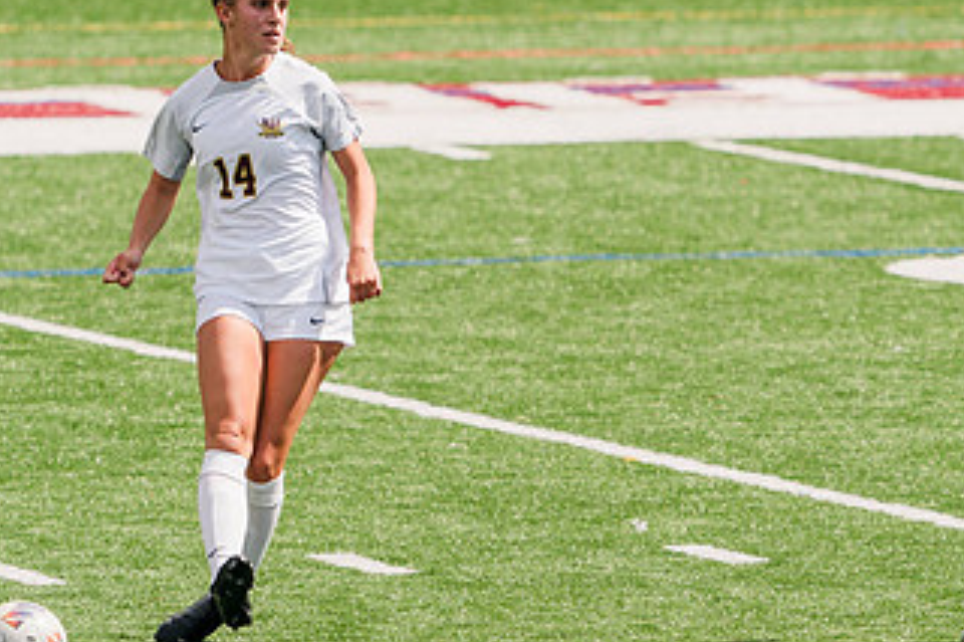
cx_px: 542
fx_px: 24060
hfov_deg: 2.3
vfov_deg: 1.5
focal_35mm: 899
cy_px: 310
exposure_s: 1/1600
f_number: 6.3
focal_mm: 448
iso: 320
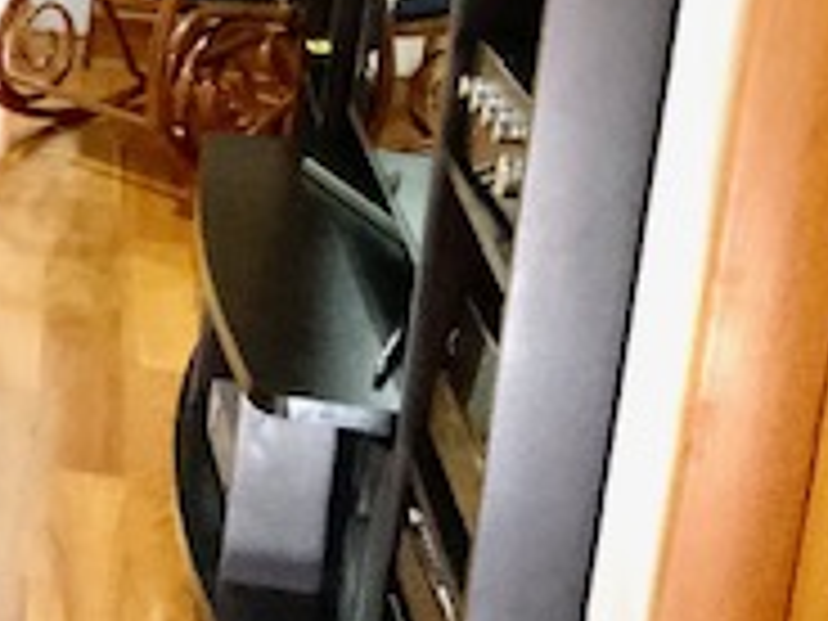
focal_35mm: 101
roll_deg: -4.6
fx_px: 2416
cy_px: -117
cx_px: -216
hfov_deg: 18.3
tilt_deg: -12.0
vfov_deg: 14.2
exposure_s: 1/60
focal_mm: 3
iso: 250
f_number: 1.8
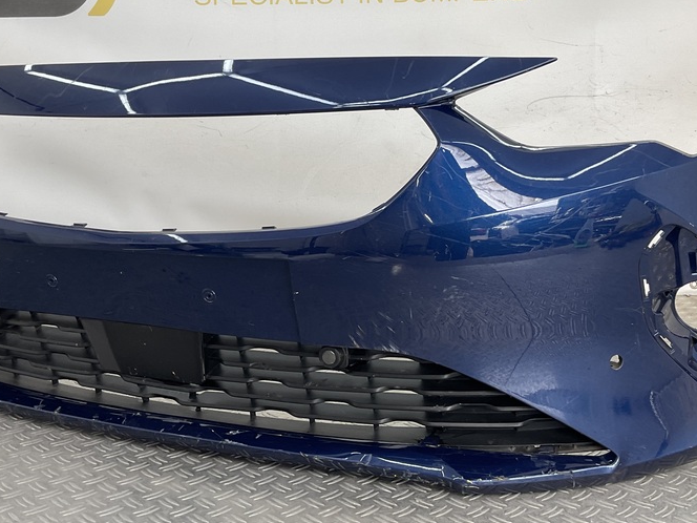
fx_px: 886
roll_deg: -1.5
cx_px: 364
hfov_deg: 42.9
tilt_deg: -5.4
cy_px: 191
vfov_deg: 32.7
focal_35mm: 44
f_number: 1.8
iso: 16
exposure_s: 1/129
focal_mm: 3
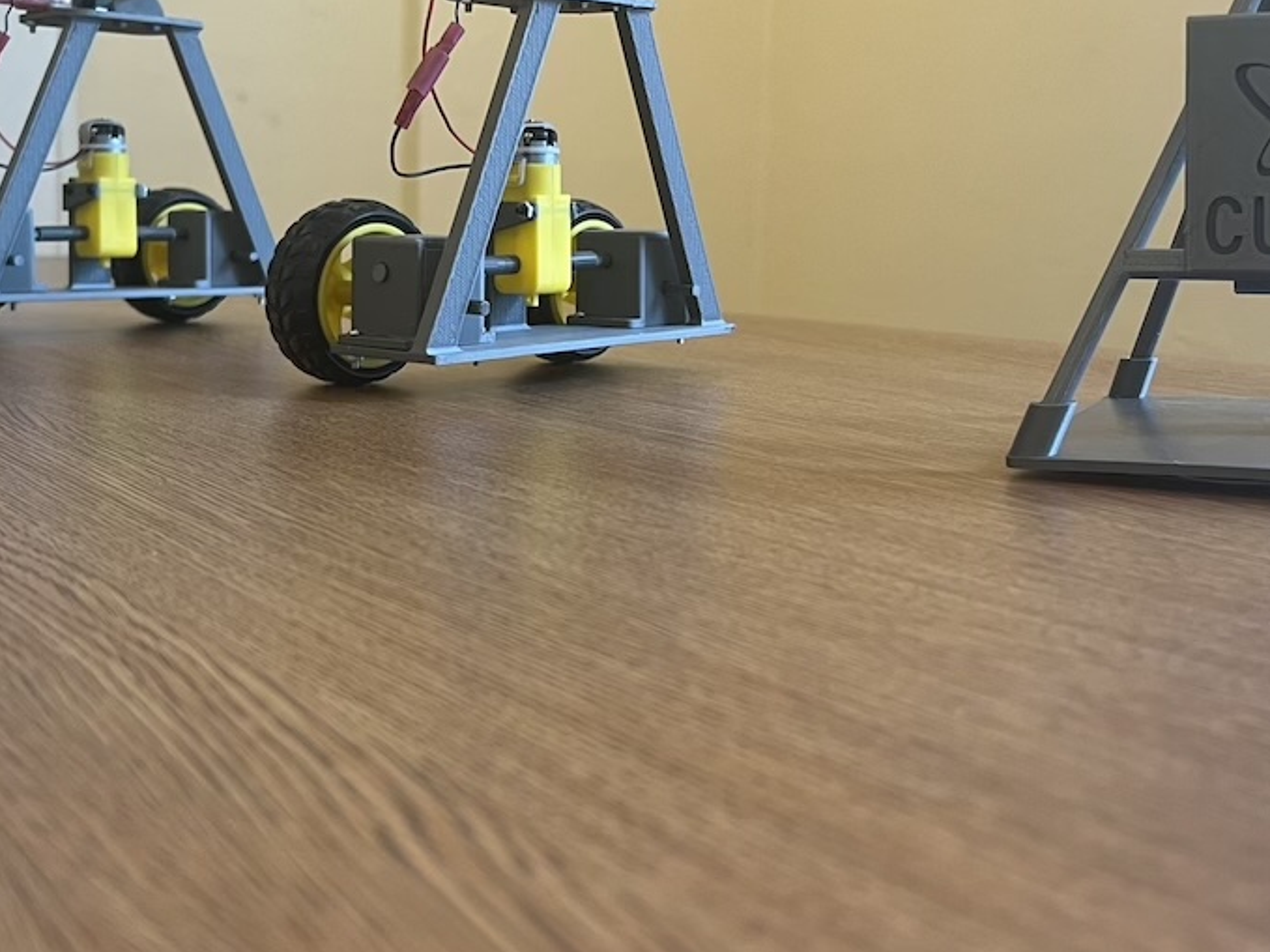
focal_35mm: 49
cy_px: 281
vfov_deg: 29.4
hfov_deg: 38.9
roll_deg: -0.9
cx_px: 595
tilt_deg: -2.2
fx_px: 1797
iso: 80
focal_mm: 5.7
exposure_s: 1/60
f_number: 1.5
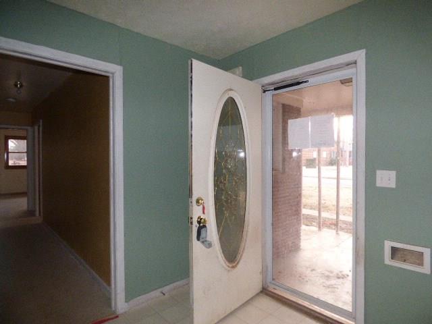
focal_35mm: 20
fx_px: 250
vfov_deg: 66.0
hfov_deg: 81.7
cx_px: 216
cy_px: 162
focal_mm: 3.58
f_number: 2.8
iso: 800
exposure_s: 1/80
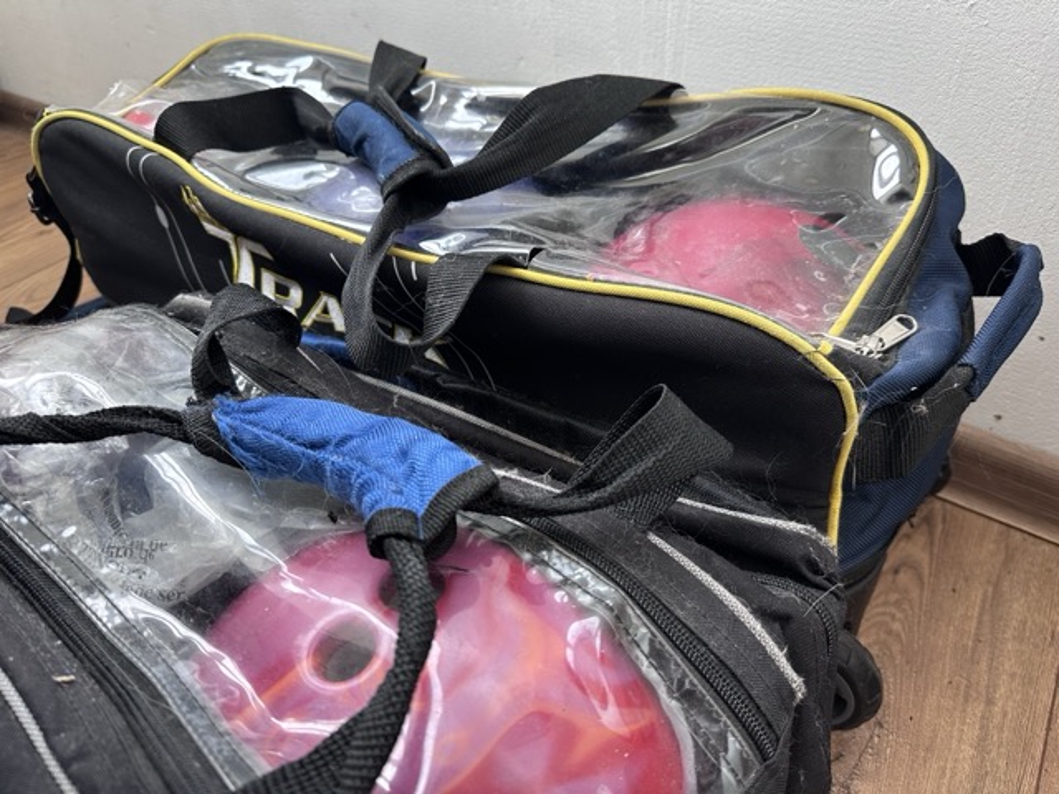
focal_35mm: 24
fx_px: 734
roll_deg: +1.3
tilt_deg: -40.3
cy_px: 397
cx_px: 530
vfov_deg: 56.8
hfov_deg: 71.6
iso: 160
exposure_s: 1/121
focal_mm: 6.86
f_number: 1.78
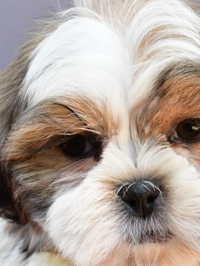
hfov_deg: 17.0
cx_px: 107
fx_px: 670
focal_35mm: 87
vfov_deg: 22.1
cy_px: 222
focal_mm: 28
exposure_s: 1/400
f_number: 11
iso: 5000
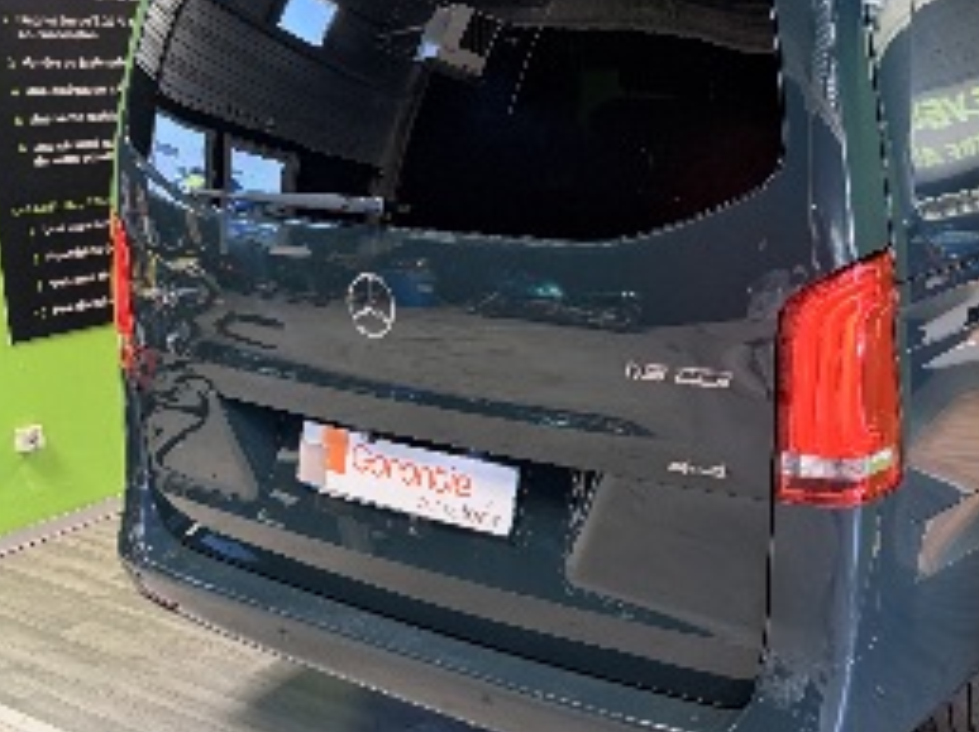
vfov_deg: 34.2
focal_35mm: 42
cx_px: 770
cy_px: 300
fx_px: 1187
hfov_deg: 43.0
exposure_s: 1/50
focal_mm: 5.96
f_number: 1.6
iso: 250
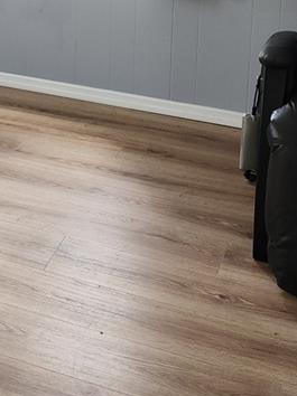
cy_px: -82
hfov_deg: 18.3
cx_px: -16
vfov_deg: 22.9
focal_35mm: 78
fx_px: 893
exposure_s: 1/60
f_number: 1.8
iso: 64
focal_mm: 6.4
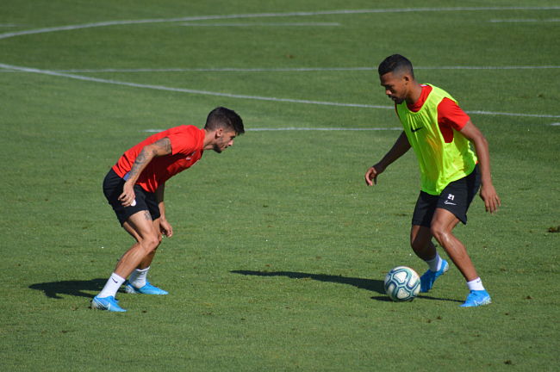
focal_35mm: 450
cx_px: 280
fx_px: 6993
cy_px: 186
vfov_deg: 3.0
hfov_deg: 4.6
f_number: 5.6
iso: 320
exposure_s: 1/2000
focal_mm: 300
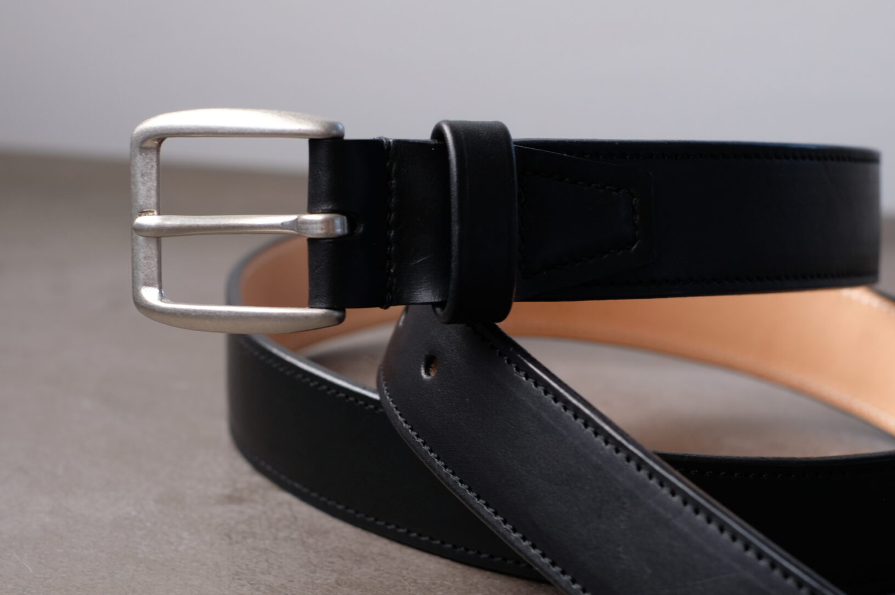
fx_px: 2062
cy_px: 387
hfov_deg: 24.5
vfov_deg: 16.4
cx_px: 456
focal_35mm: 83
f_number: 4
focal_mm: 35
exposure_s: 1/60
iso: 200
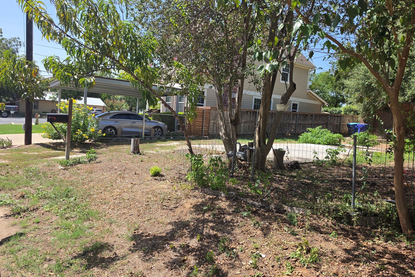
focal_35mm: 24
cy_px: 139
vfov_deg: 53.1
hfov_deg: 73.7
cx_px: 207
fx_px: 277
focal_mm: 6.5
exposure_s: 1/3579
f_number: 1.4
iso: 64
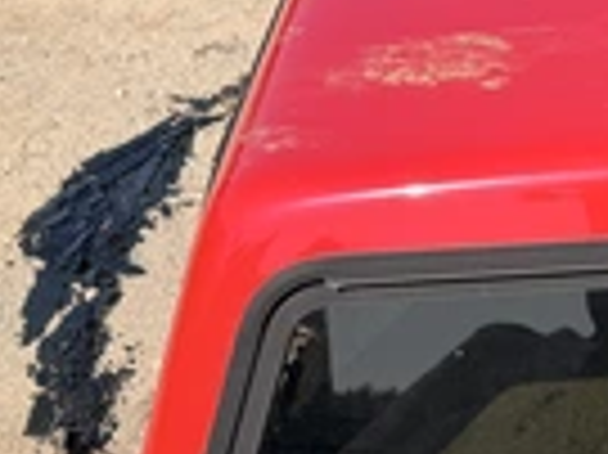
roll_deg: +1.6
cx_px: 784
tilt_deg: -30.9
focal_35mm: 71
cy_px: 288
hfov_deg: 24.1
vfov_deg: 20.6
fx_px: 1246
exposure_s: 1/3584
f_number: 1.78
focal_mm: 6.76
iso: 80
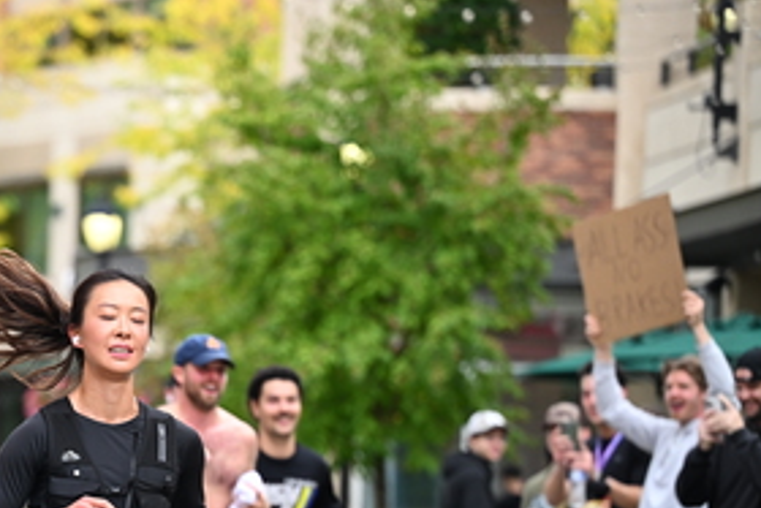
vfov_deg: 6.4
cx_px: 22
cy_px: 455
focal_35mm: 216
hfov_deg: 9.5
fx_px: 4568
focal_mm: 110
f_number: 2.8
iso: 640
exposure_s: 1/1600
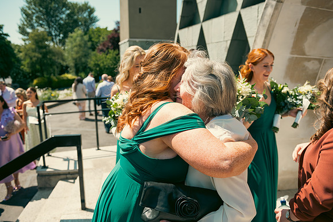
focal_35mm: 27
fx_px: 250
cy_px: 111
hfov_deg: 67.4
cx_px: 166
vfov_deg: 48.0
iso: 100
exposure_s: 1/800
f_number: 3.5
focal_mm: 27
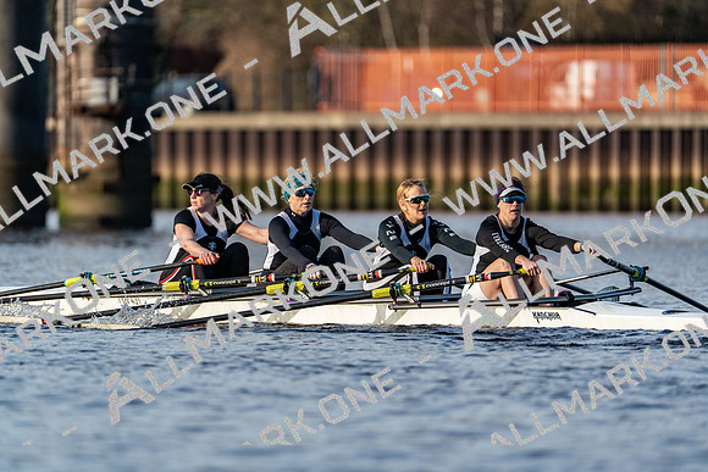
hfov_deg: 3.7
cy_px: 236
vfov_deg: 2.5
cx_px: 354
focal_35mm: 559
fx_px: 10996
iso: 800
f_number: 6.3
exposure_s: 1/2000
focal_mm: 559
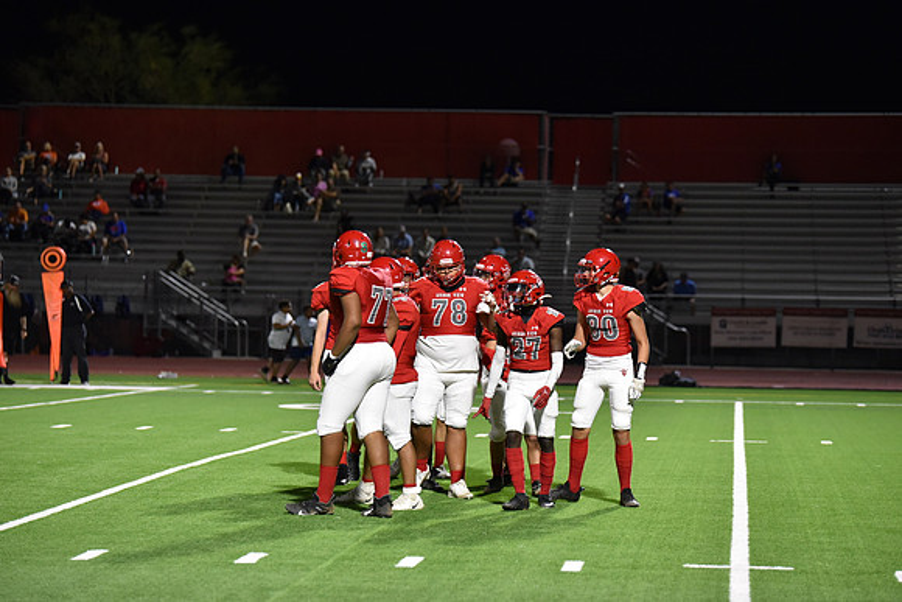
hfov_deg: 15.8
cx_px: 451
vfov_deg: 10.6
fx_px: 3258
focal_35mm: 130
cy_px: 301
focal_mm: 130
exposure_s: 1/500
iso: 4000
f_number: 2.8
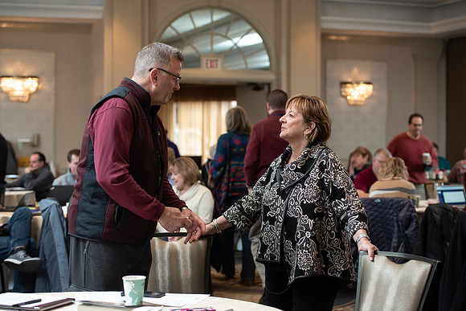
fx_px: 906
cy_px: 156
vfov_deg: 19.5
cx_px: 233
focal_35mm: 70
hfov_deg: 28.8
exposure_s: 1/200
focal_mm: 70
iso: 1600
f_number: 4
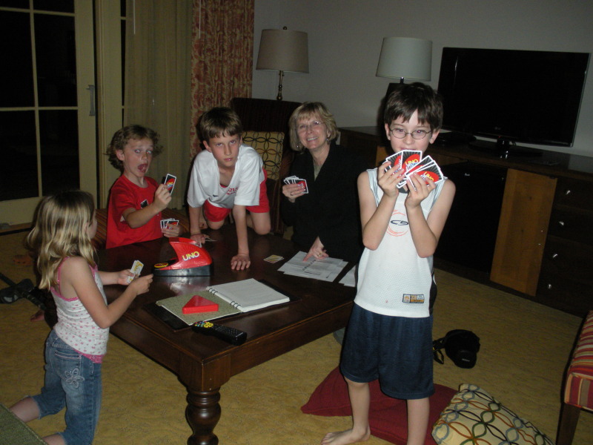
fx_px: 617
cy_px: 222
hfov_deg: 51.4
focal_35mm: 36
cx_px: 296
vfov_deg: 39.7
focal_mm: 6.3
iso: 277
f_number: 3.5
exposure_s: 1/60
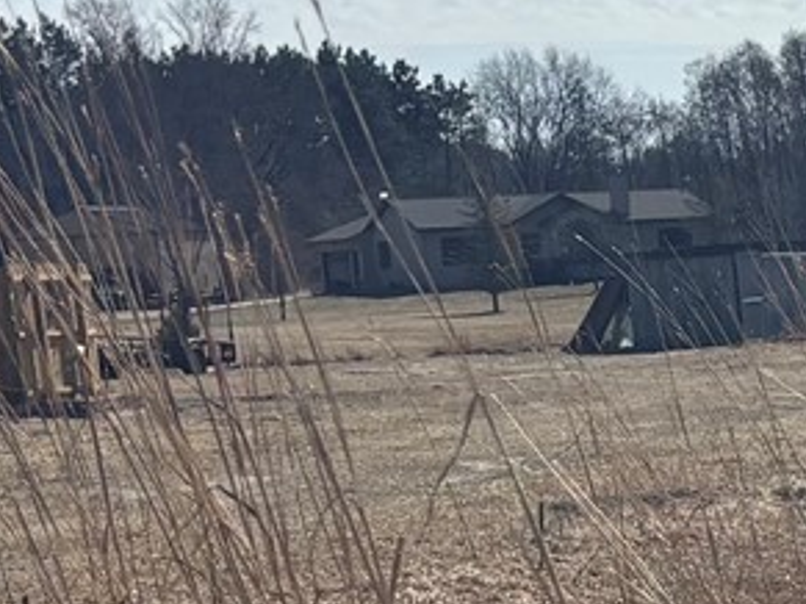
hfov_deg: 10.0
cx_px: 1623
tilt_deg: -12.4
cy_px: 1061
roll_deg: +2.4
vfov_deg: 7.9
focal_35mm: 183
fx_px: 4259
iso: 50
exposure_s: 1/5952
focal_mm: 5.96
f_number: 1.6
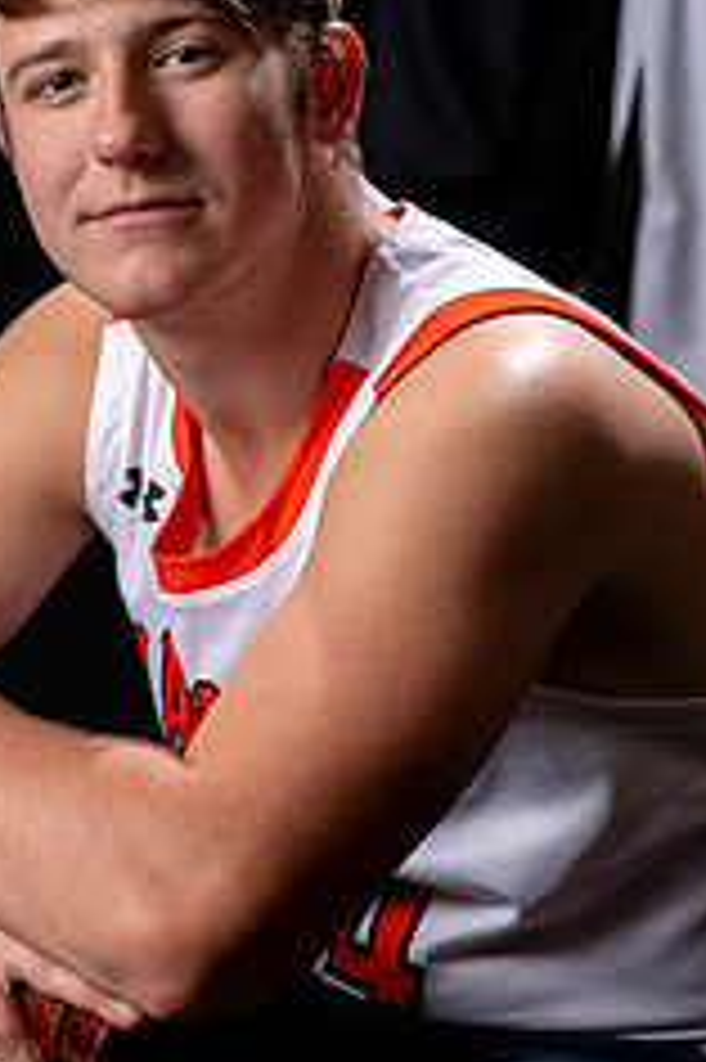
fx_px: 3771
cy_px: 432
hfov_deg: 10.7
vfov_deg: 16.0
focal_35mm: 128
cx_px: 139
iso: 100
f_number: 2.8
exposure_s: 1/160
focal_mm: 45
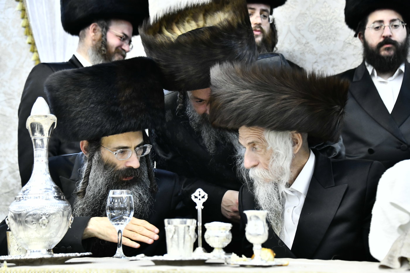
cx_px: 205
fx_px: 934
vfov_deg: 16.6
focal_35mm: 82
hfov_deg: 24.8
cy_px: 136
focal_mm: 82
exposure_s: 1/200
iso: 3200
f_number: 5.6
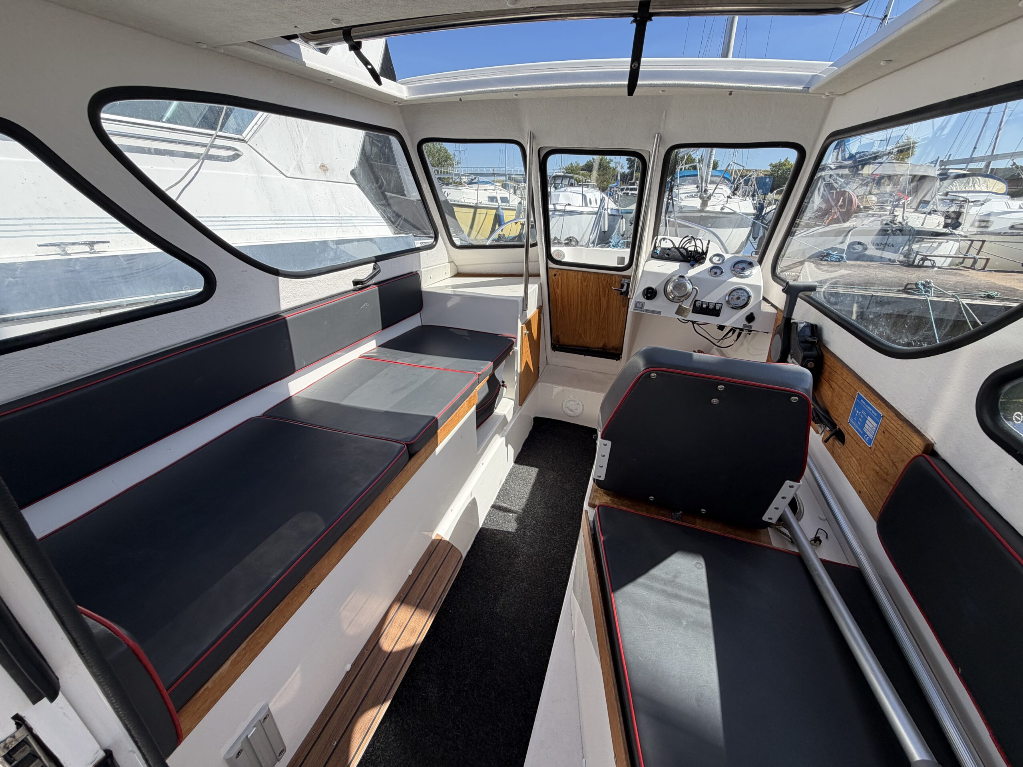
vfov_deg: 85.7
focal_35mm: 14
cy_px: 384
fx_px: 414
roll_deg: -0.4
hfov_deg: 102.1
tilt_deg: -24.8
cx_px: 512
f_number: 2.2
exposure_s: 1/770
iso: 40
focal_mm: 2.22
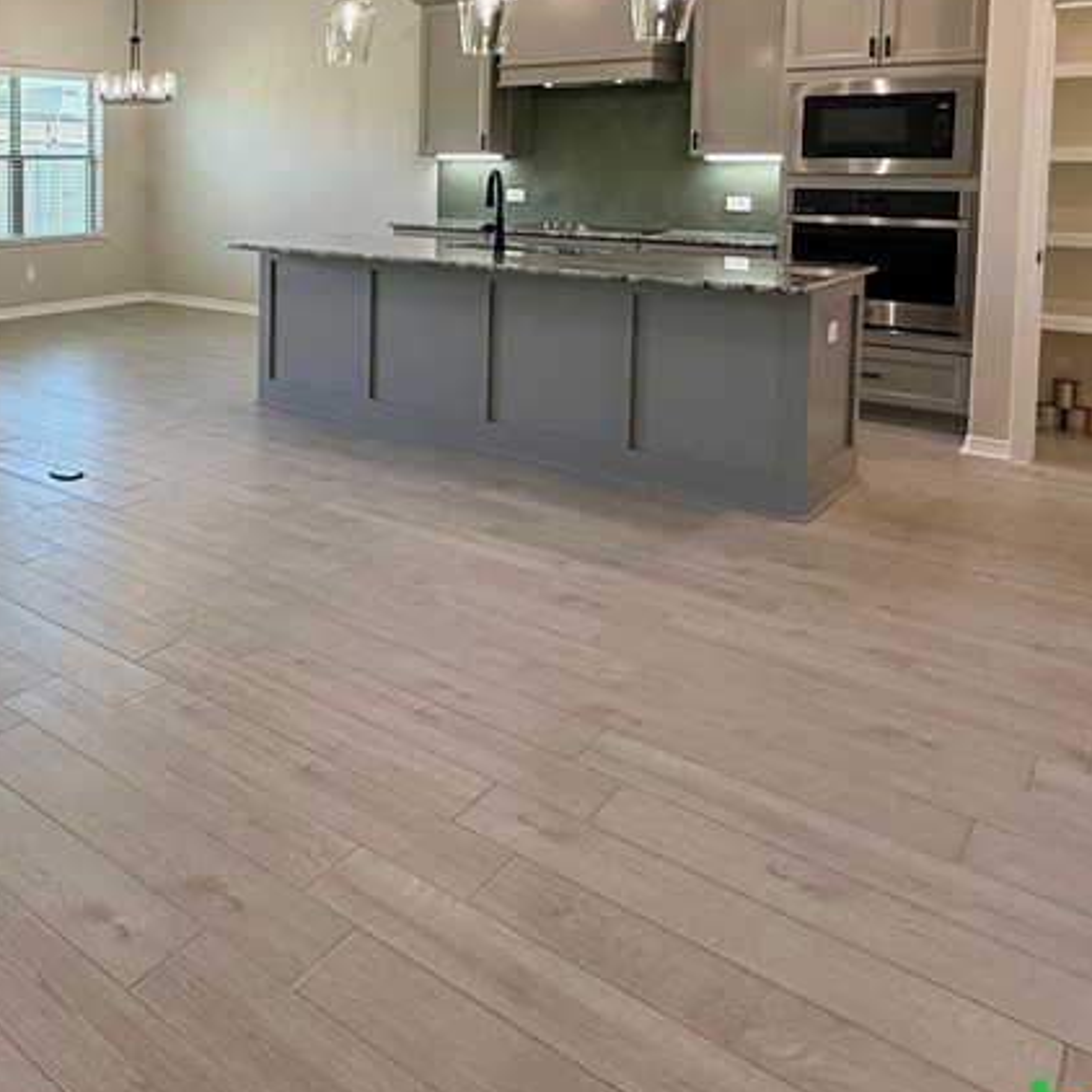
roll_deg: -0.3
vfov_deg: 50.6
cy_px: 212
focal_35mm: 30
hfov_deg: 47.2
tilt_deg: -2.7
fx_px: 1071
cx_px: 62
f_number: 2.2
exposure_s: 1/120
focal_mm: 2.22
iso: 125
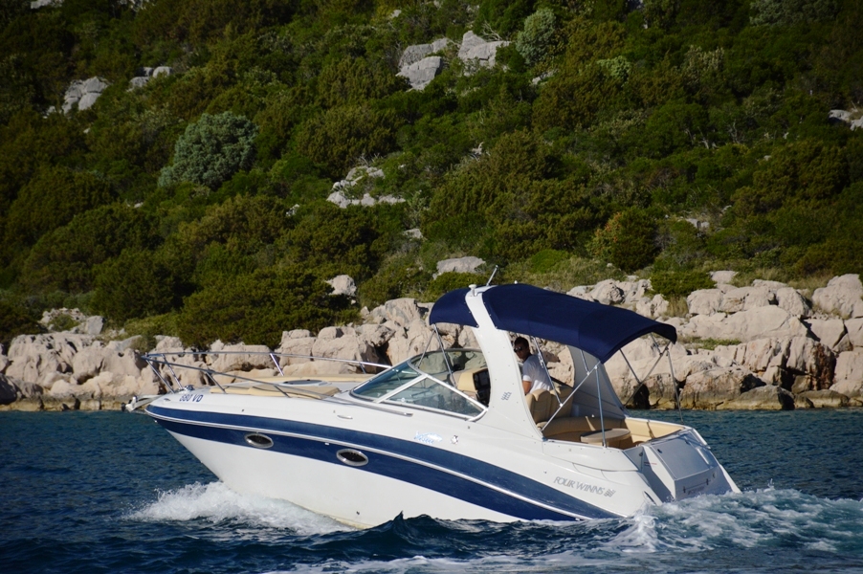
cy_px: 287
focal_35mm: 210
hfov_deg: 9.8
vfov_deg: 6.5
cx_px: 432
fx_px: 5030
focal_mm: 140
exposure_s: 1/4000
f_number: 5.6
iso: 250
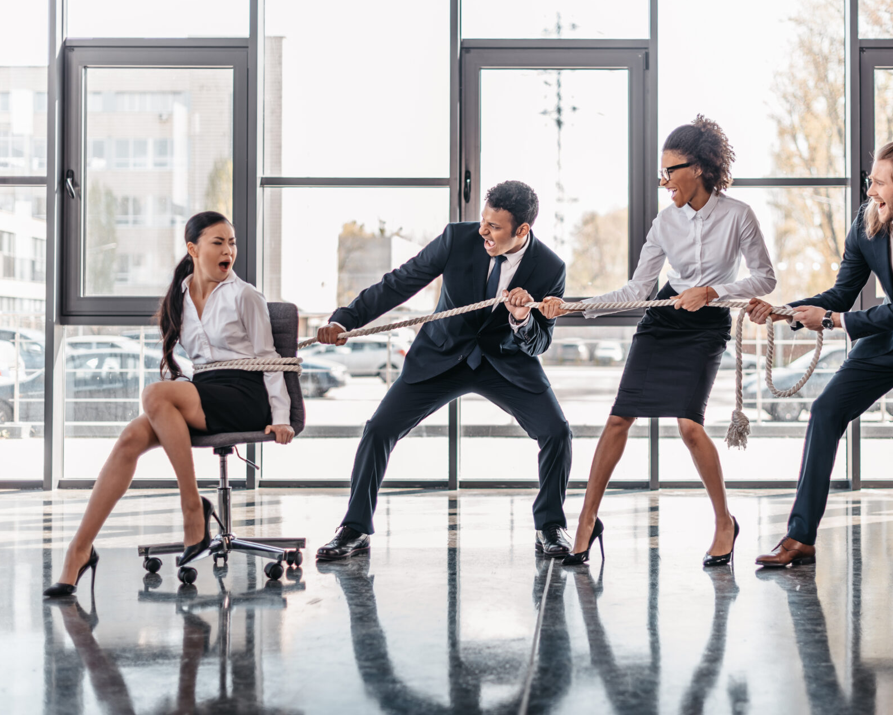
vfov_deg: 26.7
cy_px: 354
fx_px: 1507
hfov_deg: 32.9
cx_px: 541
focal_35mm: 57
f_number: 2
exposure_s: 1/160
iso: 64
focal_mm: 50
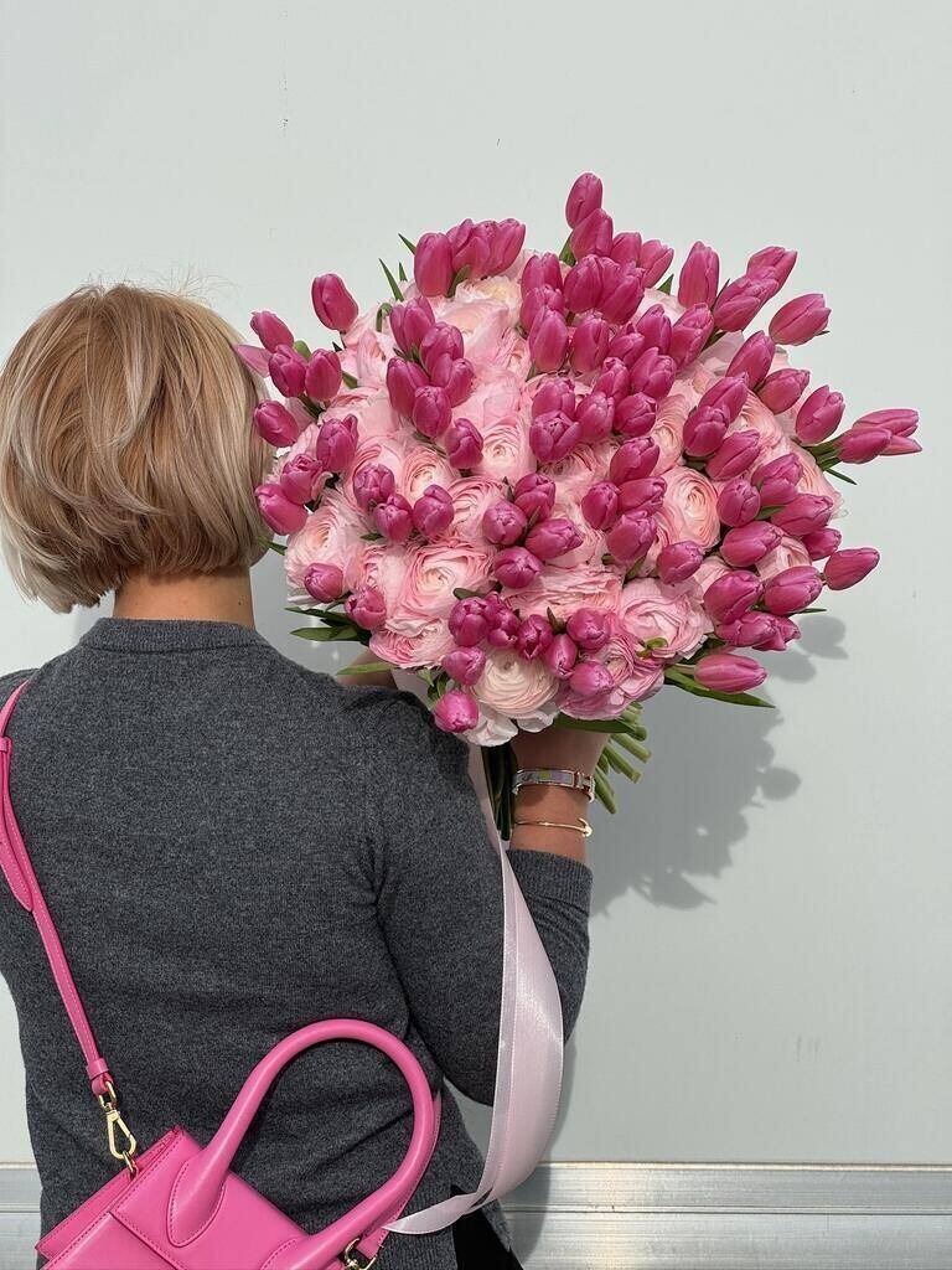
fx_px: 2824
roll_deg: +1.0
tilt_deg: -4.1
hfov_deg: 19.1
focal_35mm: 77
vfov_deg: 25.3
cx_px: 476
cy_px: 635
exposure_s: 1/927
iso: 25
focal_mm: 9
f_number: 2.8
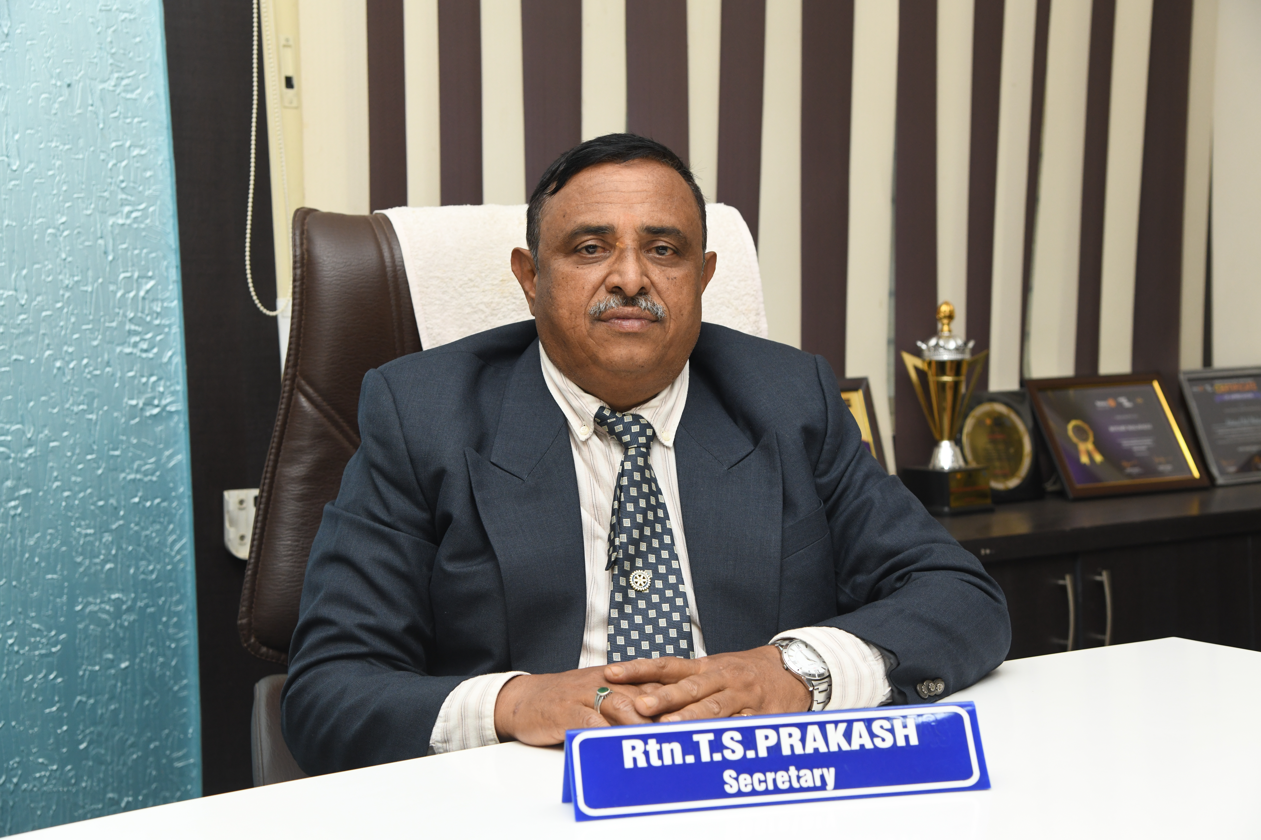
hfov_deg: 38.2
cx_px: 630
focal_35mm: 52
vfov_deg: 26.0
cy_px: 420
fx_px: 1821
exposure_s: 1/160
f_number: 5.6
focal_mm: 52
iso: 1250
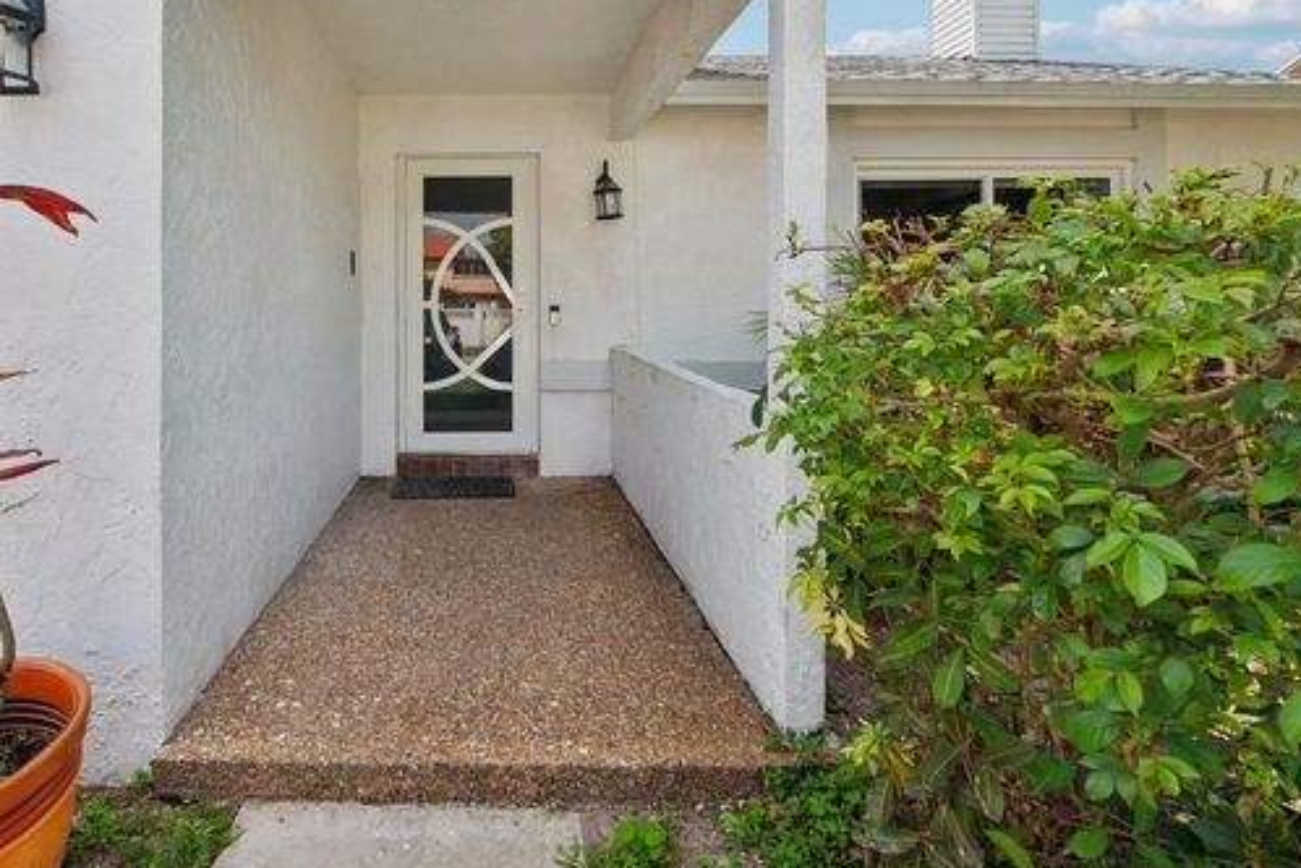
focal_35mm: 18
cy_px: 326
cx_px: 502
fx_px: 650
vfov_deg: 66.4
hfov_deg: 88.5
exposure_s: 1/200
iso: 200
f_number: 9
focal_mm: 14
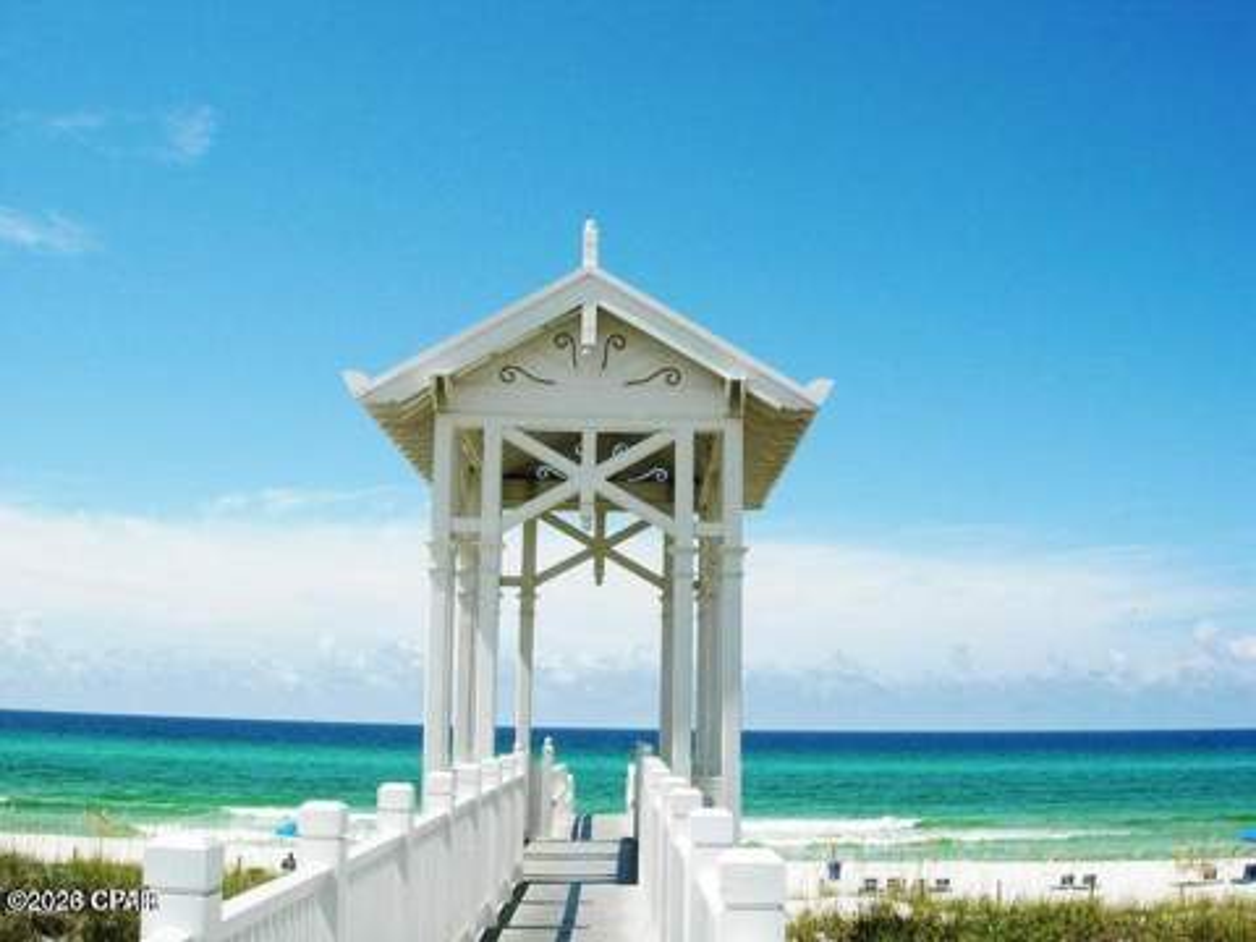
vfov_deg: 37.7
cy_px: 471
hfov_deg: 49.0
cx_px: 628
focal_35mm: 38
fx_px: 1379
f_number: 4.8
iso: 64
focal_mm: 7.8
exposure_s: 1/861
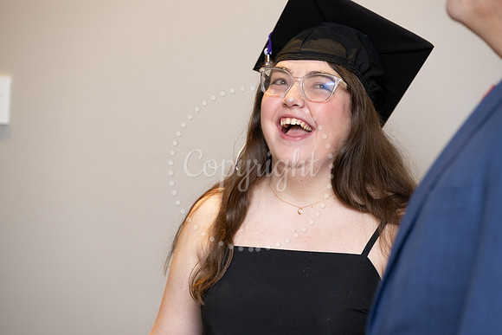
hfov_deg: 17.1
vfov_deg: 11.4
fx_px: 1674
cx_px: 251
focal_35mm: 120
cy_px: 168
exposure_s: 1/125
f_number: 5
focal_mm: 120
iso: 1000
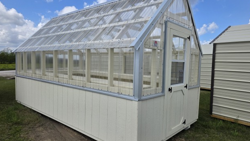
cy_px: 72
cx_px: 125
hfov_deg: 71.9
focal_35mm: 26
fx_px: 172
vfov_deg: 44.4
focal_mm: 6.3
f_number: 1.7
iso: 80
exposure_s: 1/6809
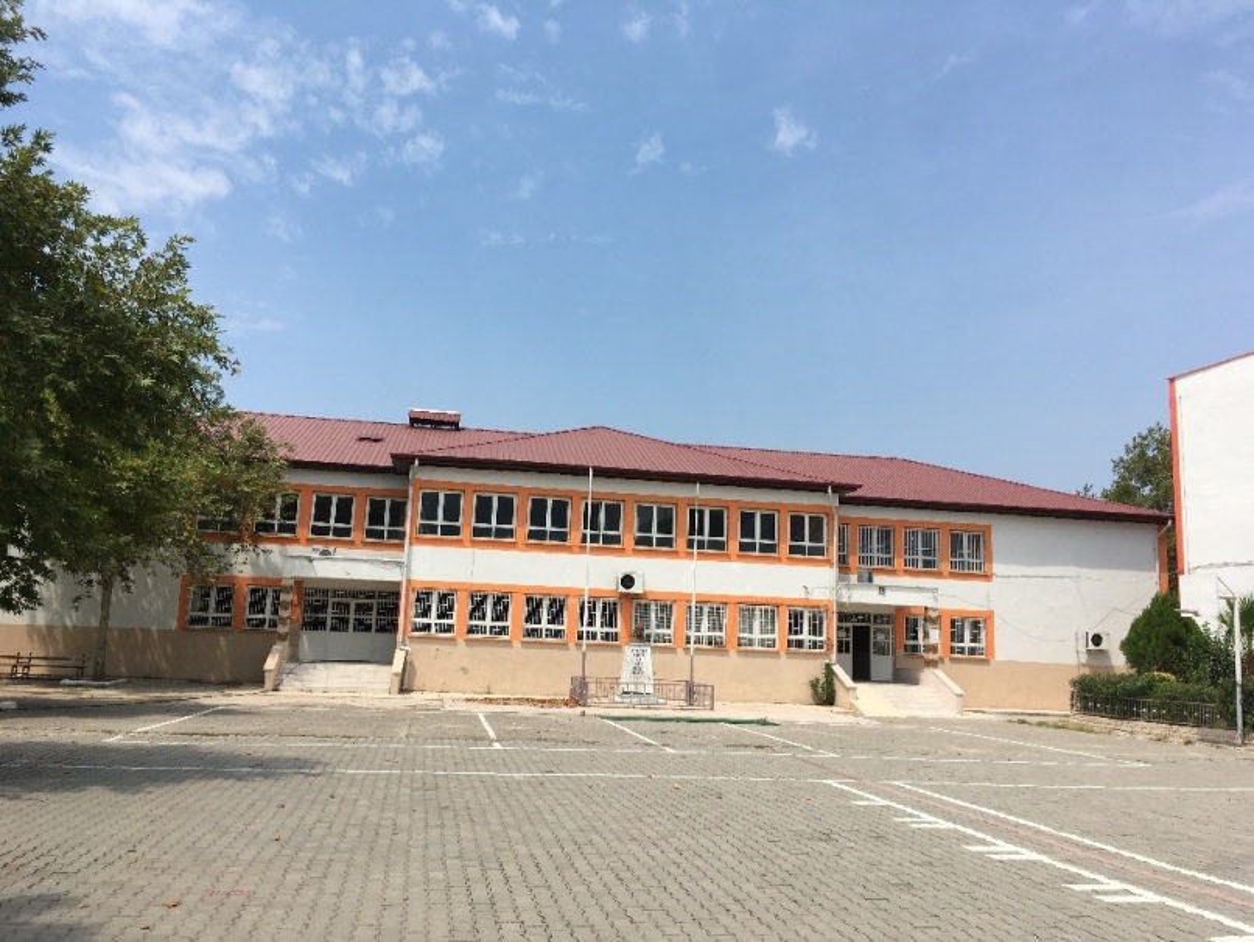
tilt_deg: +8.3
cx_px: 627
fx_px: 1051
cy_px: 471
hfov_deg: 61.6
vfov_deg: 48.3
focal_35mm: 29
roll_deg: -2.7
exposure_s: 1/2198
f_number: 2.2
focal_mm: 4.15
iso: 25
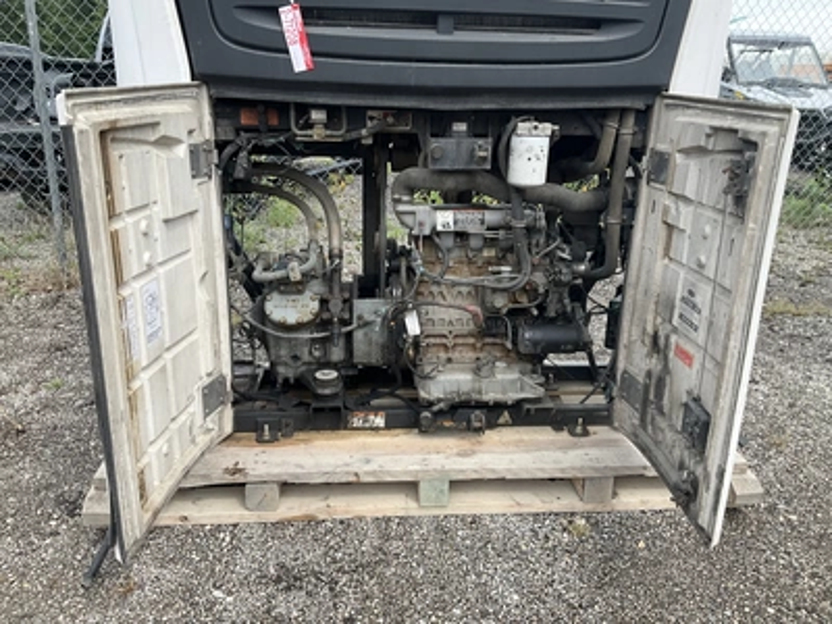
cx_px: 416
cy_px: 312
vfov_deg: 48.2
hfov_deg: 61.7
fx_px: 697
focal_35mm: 29
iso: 25
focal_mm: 3
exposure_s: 1/545
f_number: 1.8
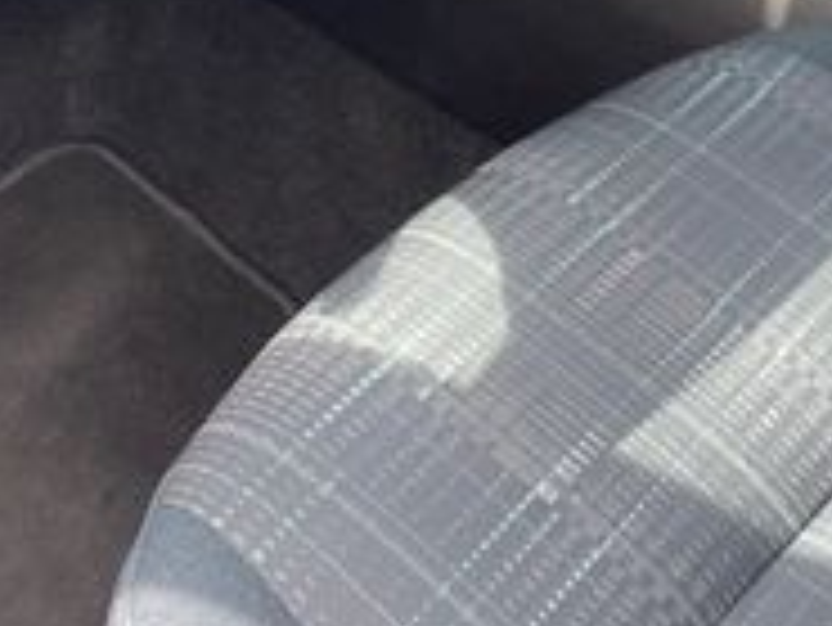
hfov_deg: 21.8
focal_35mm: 90
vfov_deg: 15.0
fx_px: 2165
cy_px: -356
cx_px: 454
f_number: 1.6
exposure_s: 1/121
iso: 40
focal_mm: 4.2
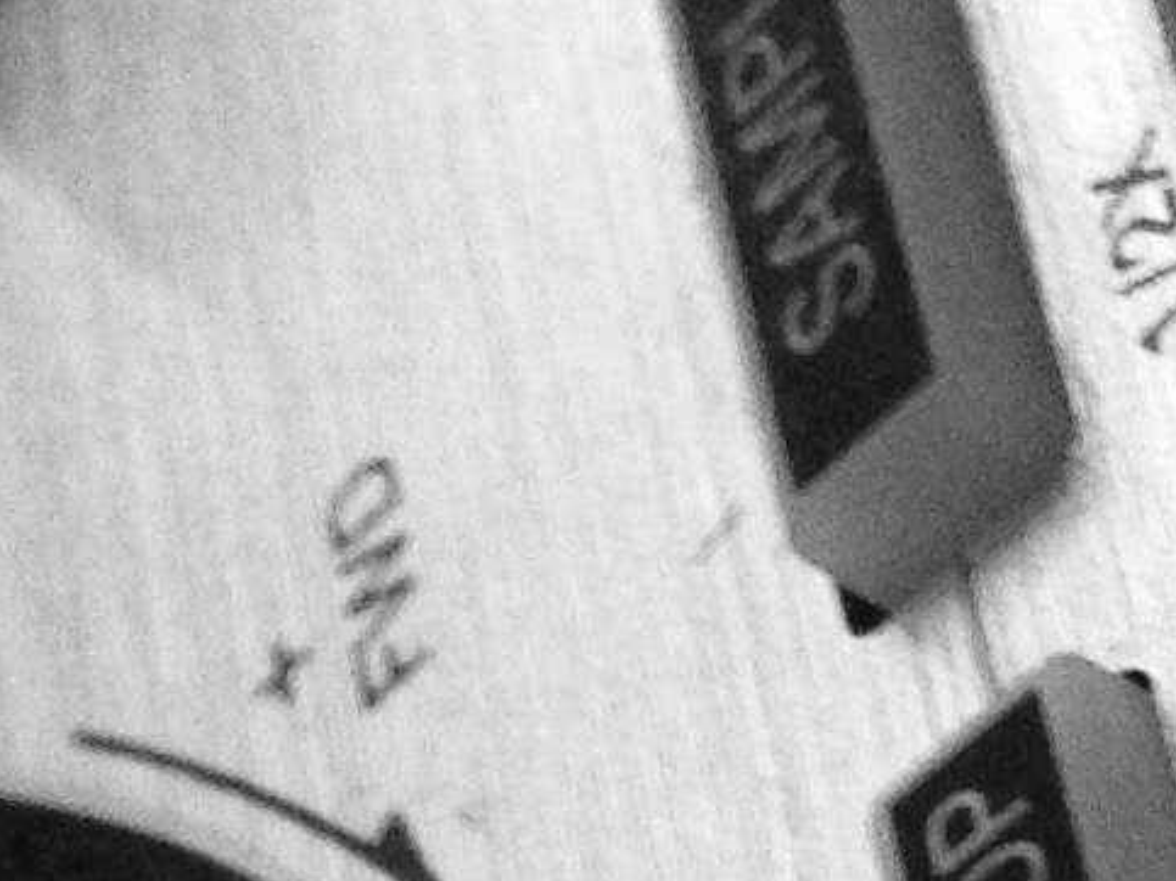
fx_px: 6012
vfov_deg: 8.2
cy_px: 1239
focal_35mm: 177
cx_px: 1203
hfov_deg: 11.1
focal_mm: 3.3
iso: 125
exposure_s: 1/24
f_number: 2.4
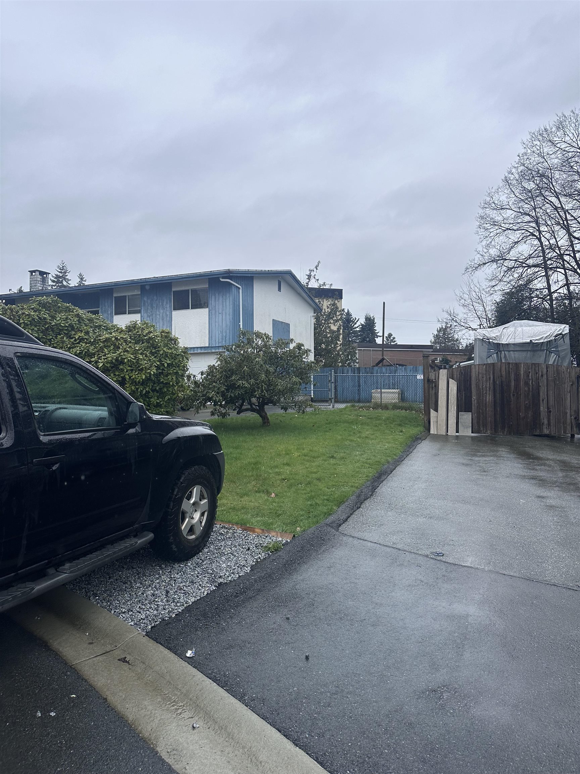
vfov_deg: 71.6
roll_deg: -0.4
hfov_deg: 56.8
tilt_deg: +2.0
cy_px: 387
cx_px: 290
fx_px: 536
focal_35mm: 24
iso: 80
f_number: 1.78
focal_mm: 6.86
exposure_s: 1/2070
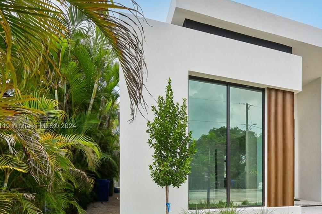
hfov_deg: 70.1
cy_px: 127
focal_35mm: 24
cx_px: 231
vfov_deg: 52.8
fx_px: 215
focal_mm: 10
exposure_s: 1/2000
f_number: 8
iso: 1250
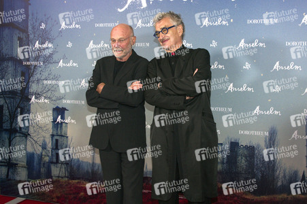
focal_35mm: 34
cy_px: 102
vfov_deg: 38.8
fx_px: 290
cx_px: 154
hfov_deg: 55.8
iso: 1600
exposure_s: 1/125
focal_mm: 34
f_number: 5.6
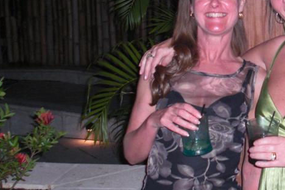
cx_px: 236
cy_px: 74
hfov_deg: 24.3
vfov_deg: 16.6
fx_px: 649
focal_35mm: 82
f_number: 2.8
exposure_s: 1/60
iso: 200
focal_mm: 6.3
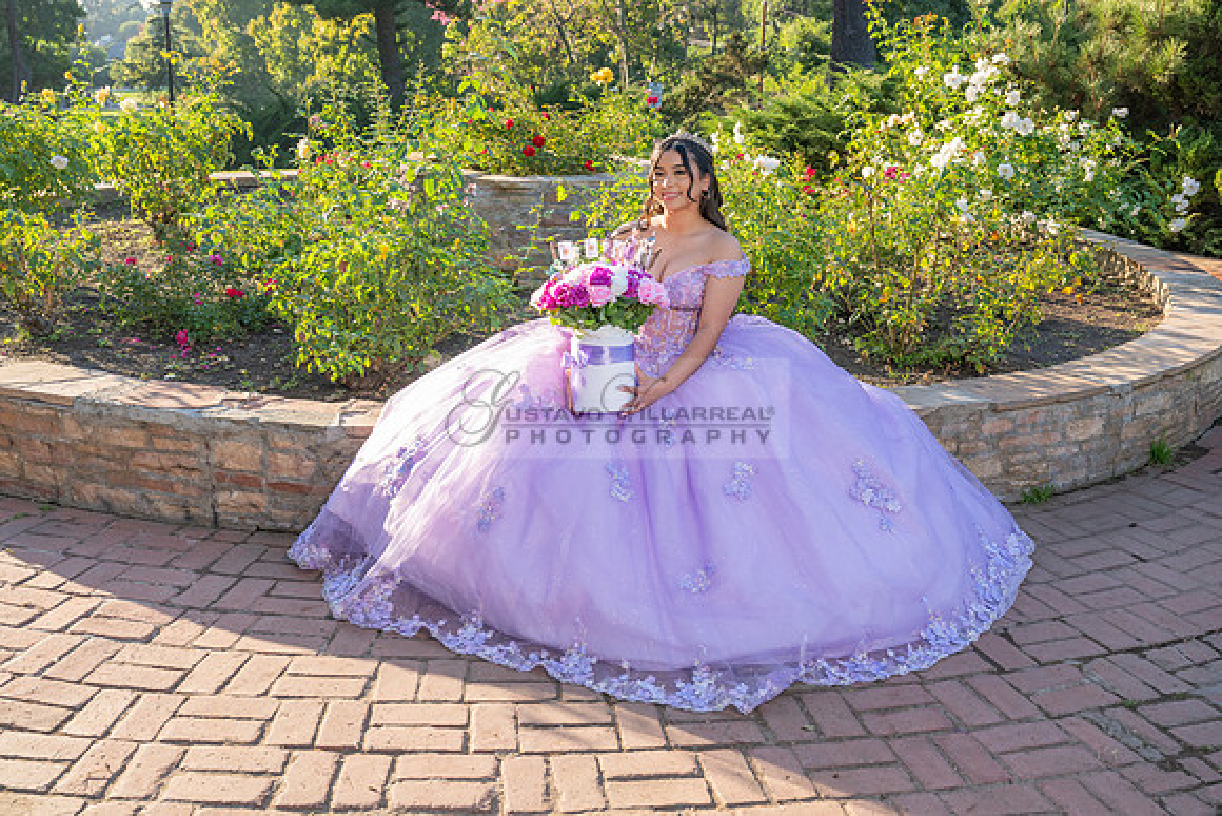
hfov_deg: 49.5
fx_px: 1324
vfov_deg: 34.2
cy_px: 408
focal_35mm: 39
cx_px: 611
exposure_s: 1/200
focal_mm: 39
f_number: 5.6
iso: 200
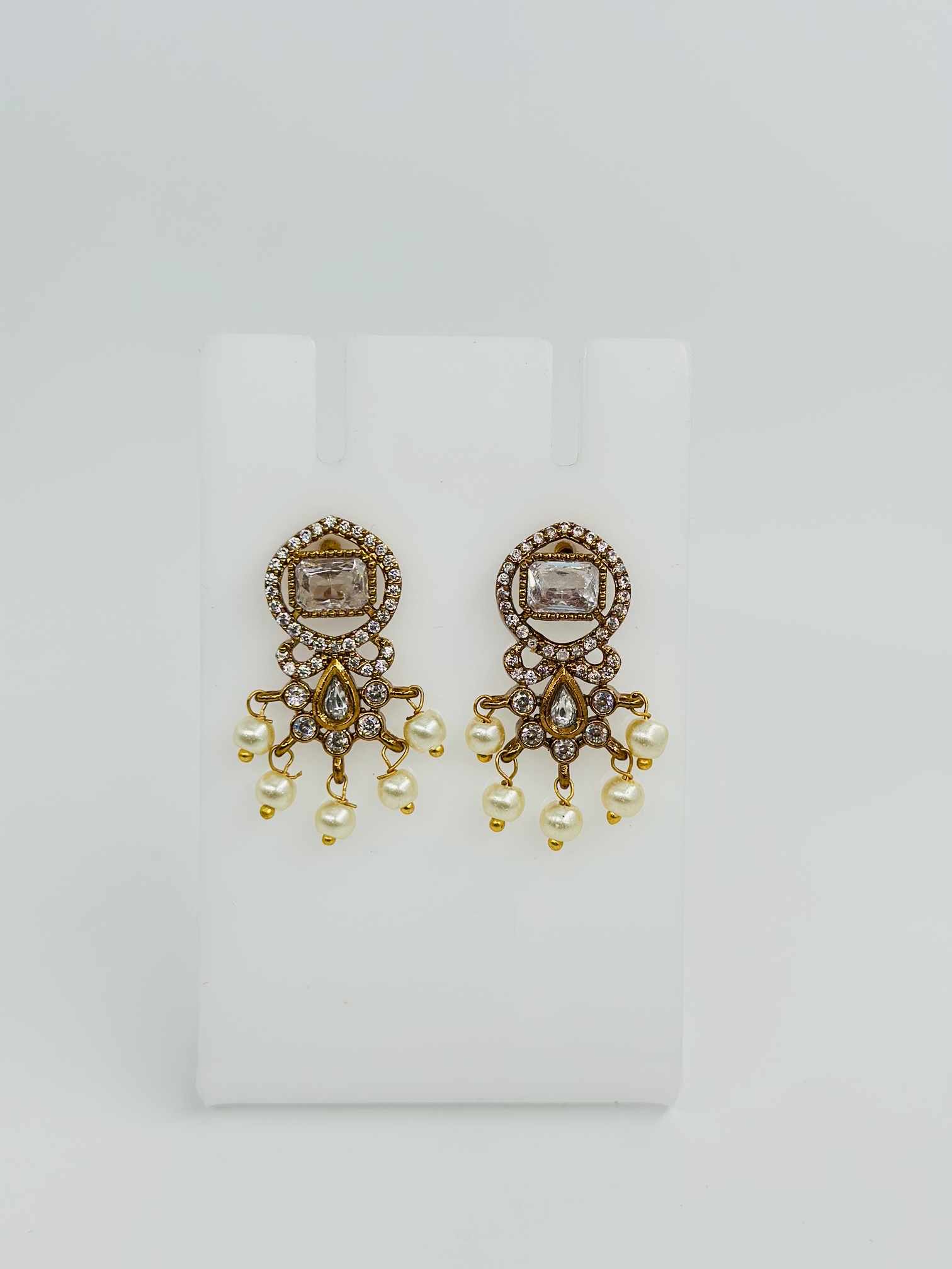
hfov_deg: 30.3
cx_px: 476
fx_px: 1760
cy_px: 634
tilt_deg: -25.1
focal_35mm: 48
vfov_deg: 39.7
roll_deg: -2.8
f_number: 1.78
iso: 80
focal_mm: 6.86
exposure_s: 1/1062
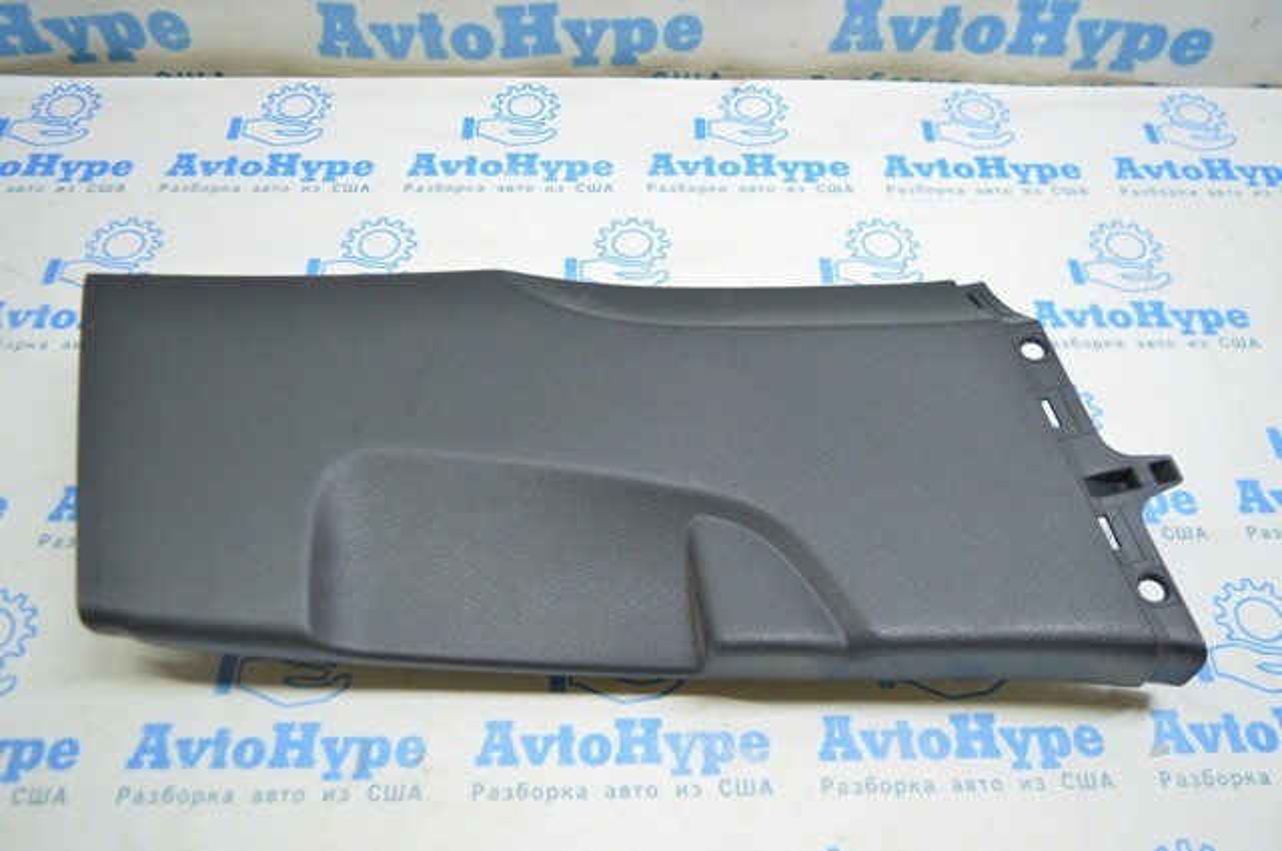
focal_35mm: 32
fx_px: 1120
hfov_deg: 59.6
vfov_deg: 41.6
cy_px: 426
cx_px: 641
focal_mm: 21
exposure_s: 1/40
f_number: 3.8
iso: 400
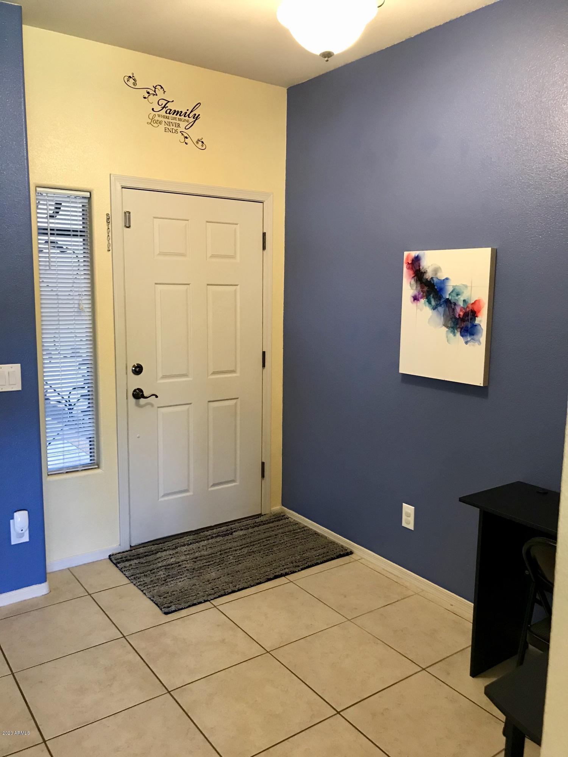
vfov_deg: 63.4
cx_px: 284
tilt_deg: -8.0
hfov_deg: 49.7
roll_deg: -0.9
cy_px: 378
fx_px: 613
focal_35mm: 28
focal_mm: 3.99
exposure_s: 1/15
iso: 64
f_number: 1.8
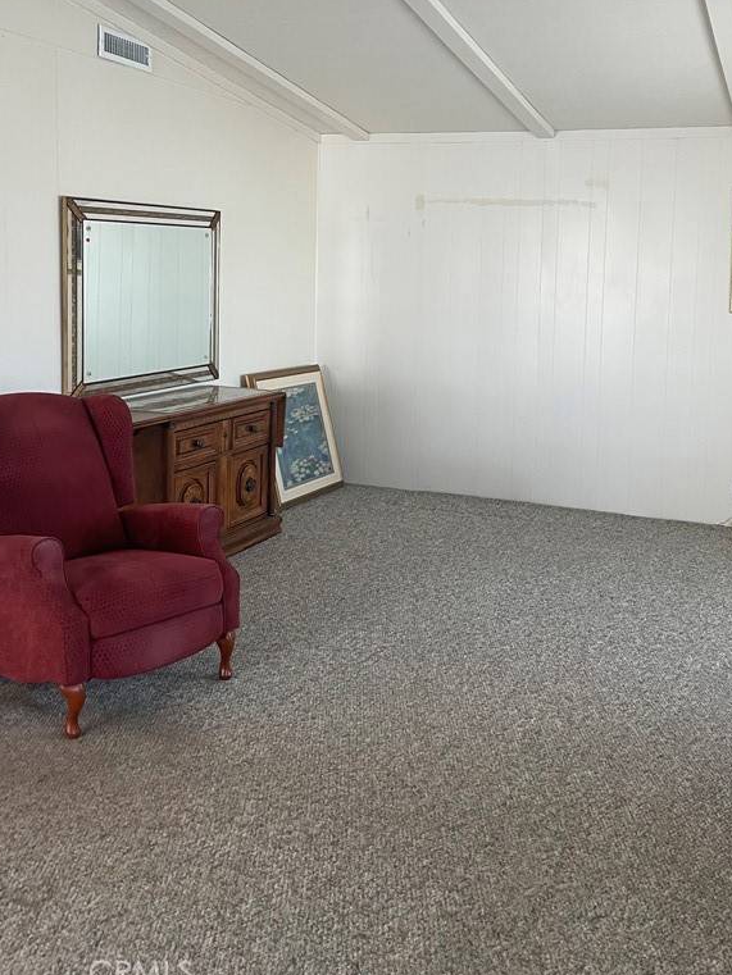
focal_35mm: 35
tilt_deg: -3.9
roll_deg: -0.8
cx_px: 451
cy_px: 334
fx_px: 987
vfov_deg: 51.7
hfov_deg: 40.5
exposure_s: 1/60
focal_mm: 4.2
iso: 80
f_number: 1.6
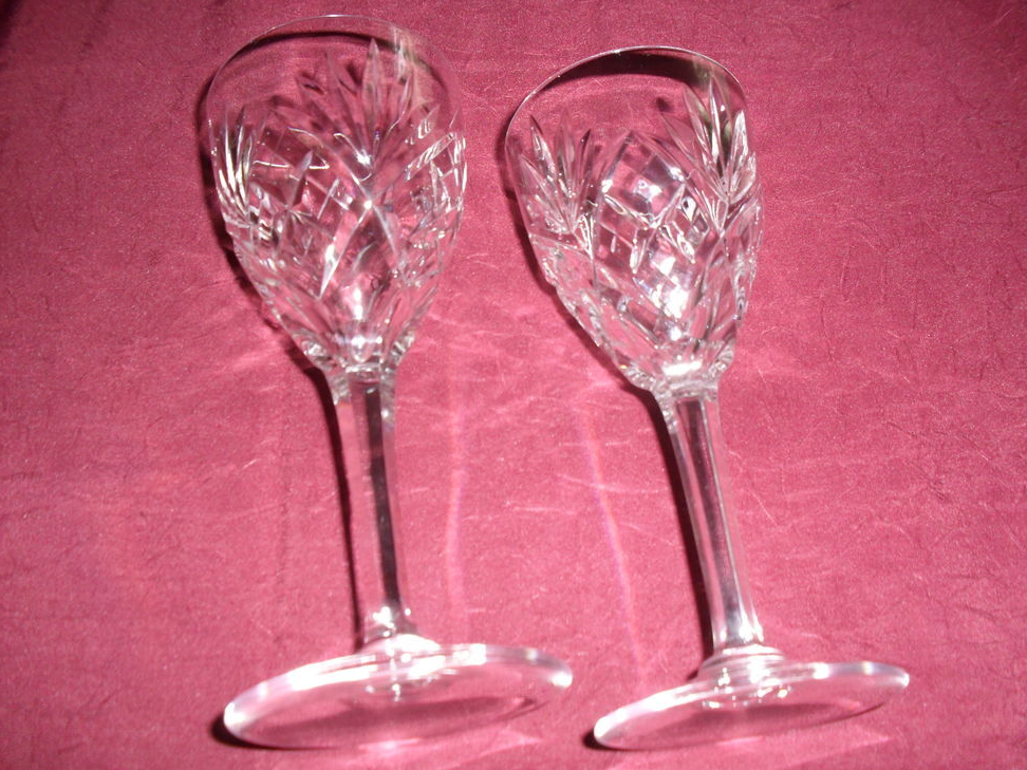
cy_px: 380
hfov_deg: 51.4
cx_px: 525
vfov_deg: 39.7
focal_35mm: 36
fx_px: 1068
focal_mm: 6.3
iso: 200
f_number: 3.2
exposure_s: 1/45
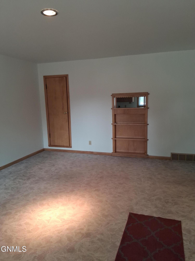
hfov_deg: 53.1
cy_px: 130
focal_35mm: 26
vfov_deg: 67.3
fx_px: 195
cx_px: 98
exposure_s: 1/100
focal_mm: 3.98
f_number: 1.8
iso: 400
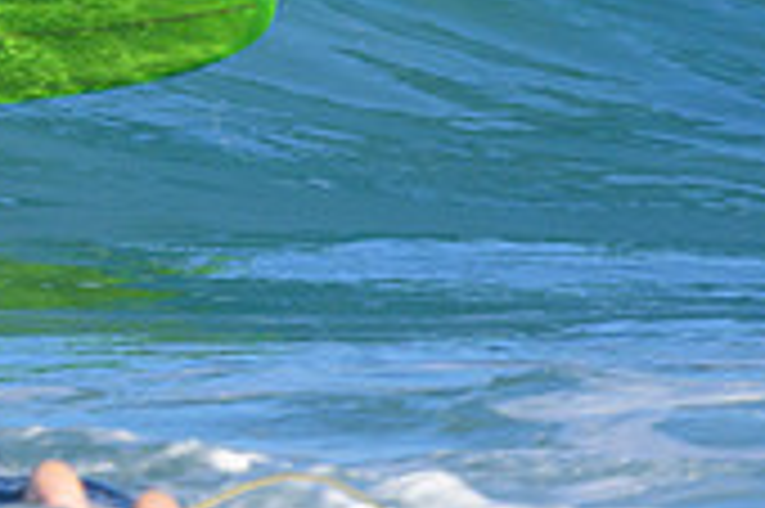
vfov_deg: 0.4
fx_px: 66914
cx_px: -218
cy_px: -380
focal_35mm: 3152
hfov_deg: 0.7
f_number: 6.3
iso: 500
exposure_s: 1/2000
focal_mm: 800
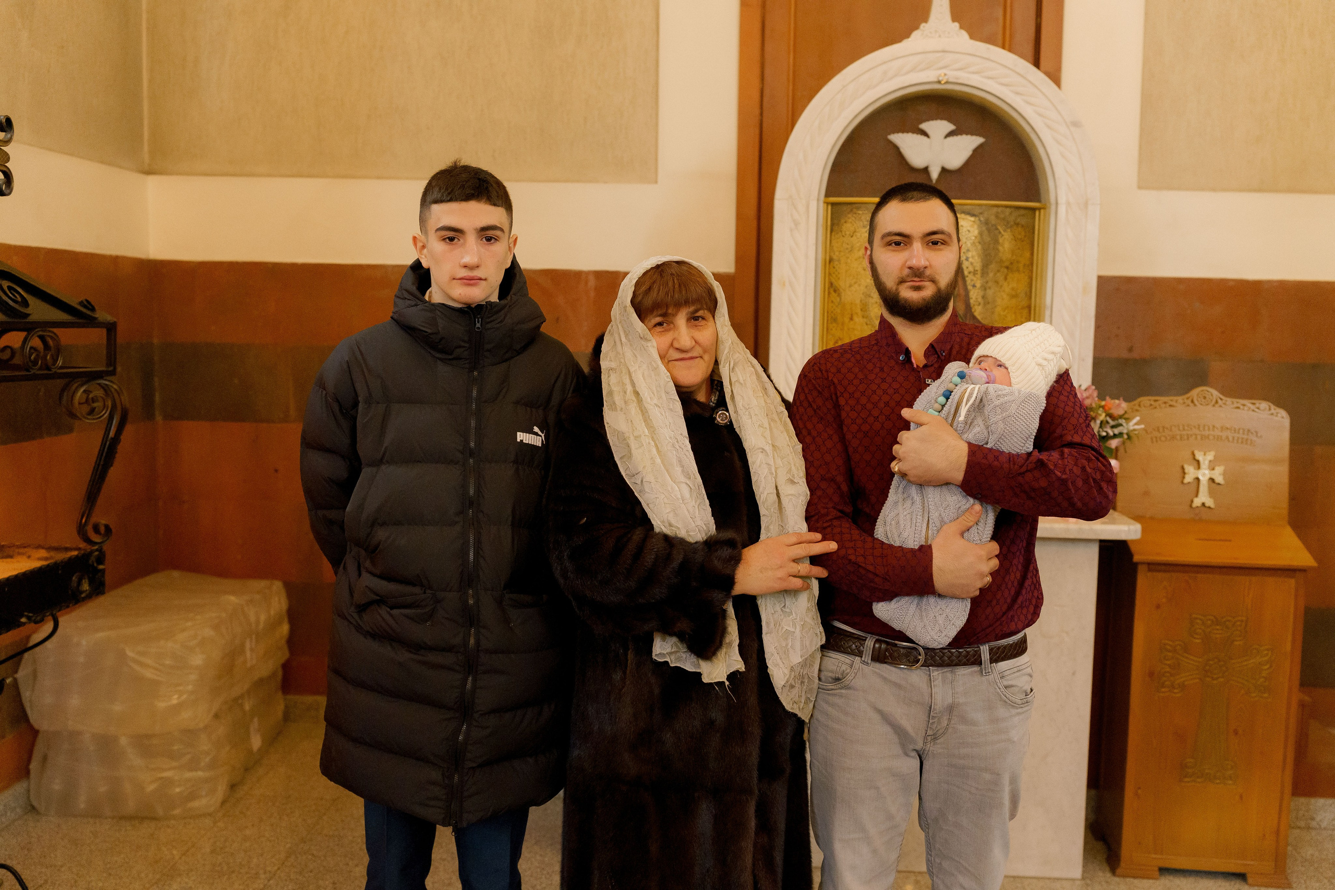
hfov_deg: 54.4
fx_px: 1298
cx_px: 668
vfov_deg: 37.9
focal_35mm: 35
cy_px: 445
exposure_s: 1/250
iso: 5000
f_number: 3.2
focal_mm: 35
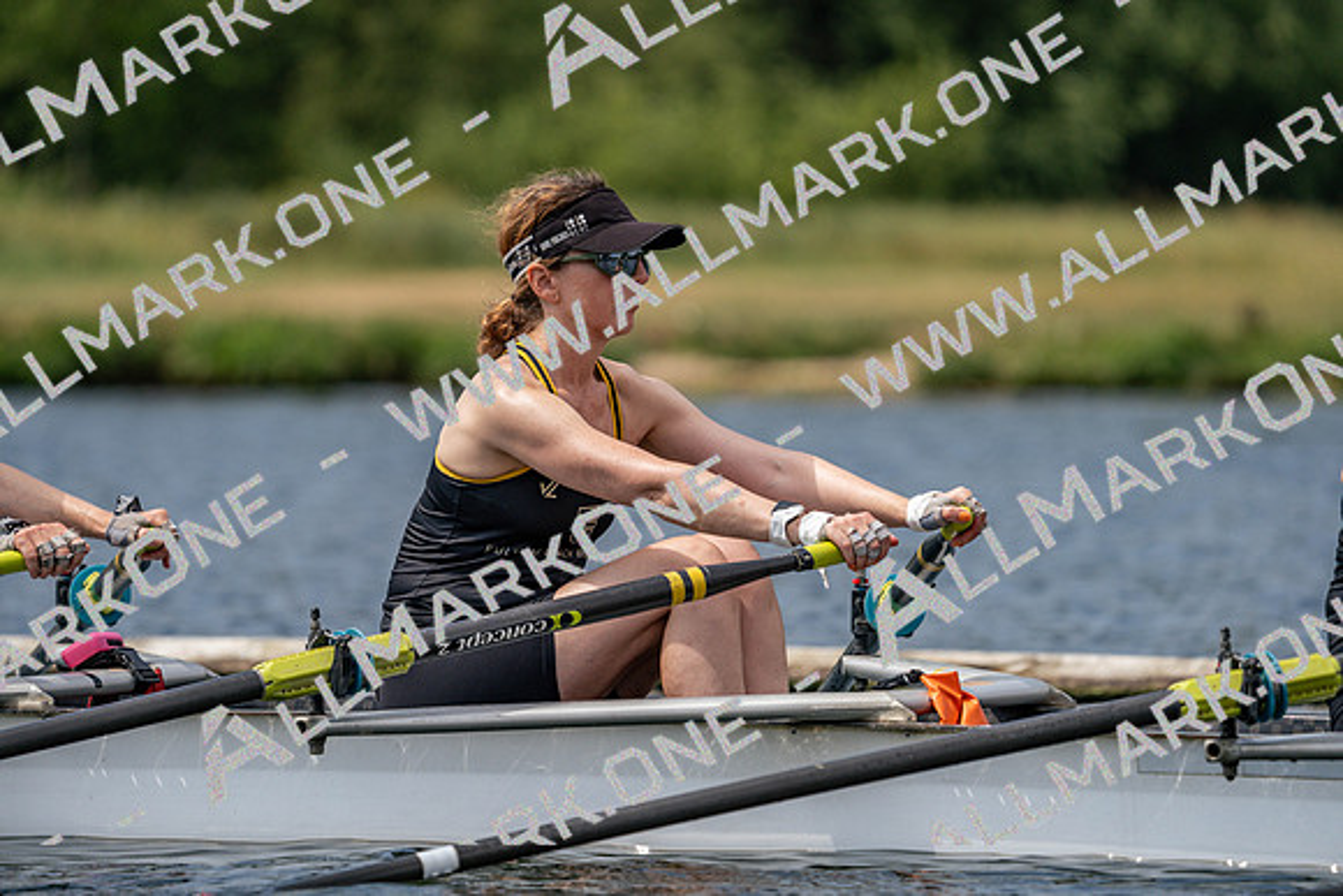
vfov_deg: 3.7
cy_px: 448
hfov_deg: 5.5
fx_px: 14030
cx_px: 672
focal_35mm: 376
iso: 250
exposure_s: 1/1600
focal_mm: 376
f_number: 6.3
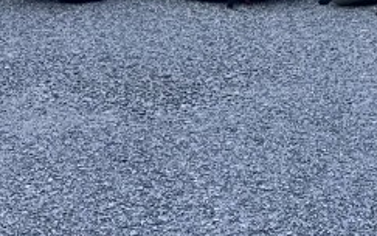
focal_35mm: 134
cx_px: 337
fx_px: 1377
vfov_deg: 9.1
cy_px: -264
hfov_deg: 15.4
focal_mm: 6.86
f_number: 1.78
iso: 80
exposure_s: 1/1429
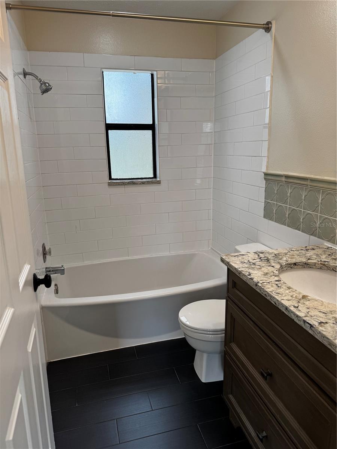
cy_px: 224
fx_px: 312
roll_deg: +0.0
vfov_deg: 71.6
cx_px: 168
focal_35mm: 24
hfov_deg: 56.8
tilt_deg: -13.6
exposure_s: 1/120
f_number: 1.78
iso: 80
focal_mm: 6.76
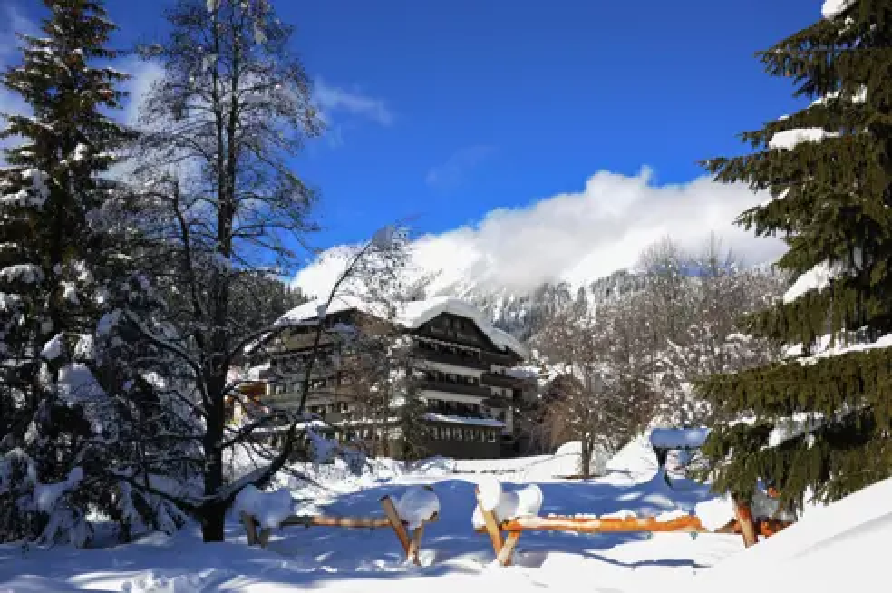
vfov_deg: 41.0
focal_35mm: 32
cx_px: 446
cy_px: 296
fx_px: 792
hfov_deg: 58.8
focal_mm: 32
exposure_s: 1/500
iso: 200
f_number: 6.3
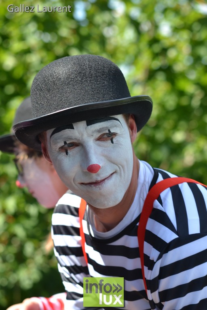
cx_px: 104
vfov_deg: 16.1
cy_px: 155
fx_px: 1100
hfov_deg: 10.8
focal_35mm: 128
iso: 100
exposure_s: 1/250
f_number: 4.5
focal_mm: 85
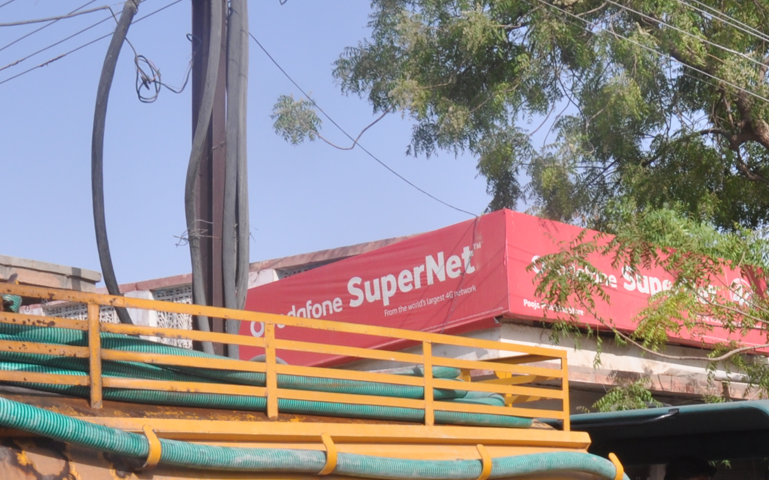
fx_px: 1853
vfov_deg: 14.0
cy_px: 683
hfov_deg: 23.1
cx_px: 616
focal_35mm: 88
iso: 200
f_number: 11
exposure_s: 1/200
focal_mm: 21
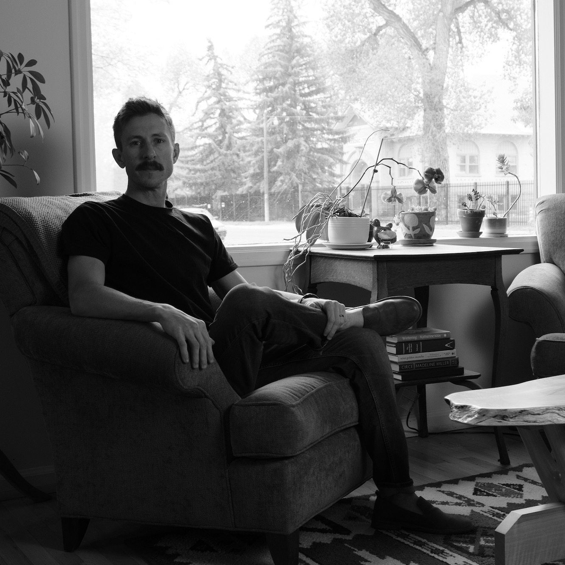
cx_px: 380
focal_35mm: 55
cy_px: 276
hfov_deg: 30.8
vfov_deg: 31.1
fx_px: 1016
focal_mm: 24.3
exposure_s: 1/40
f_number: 4.5
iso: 320
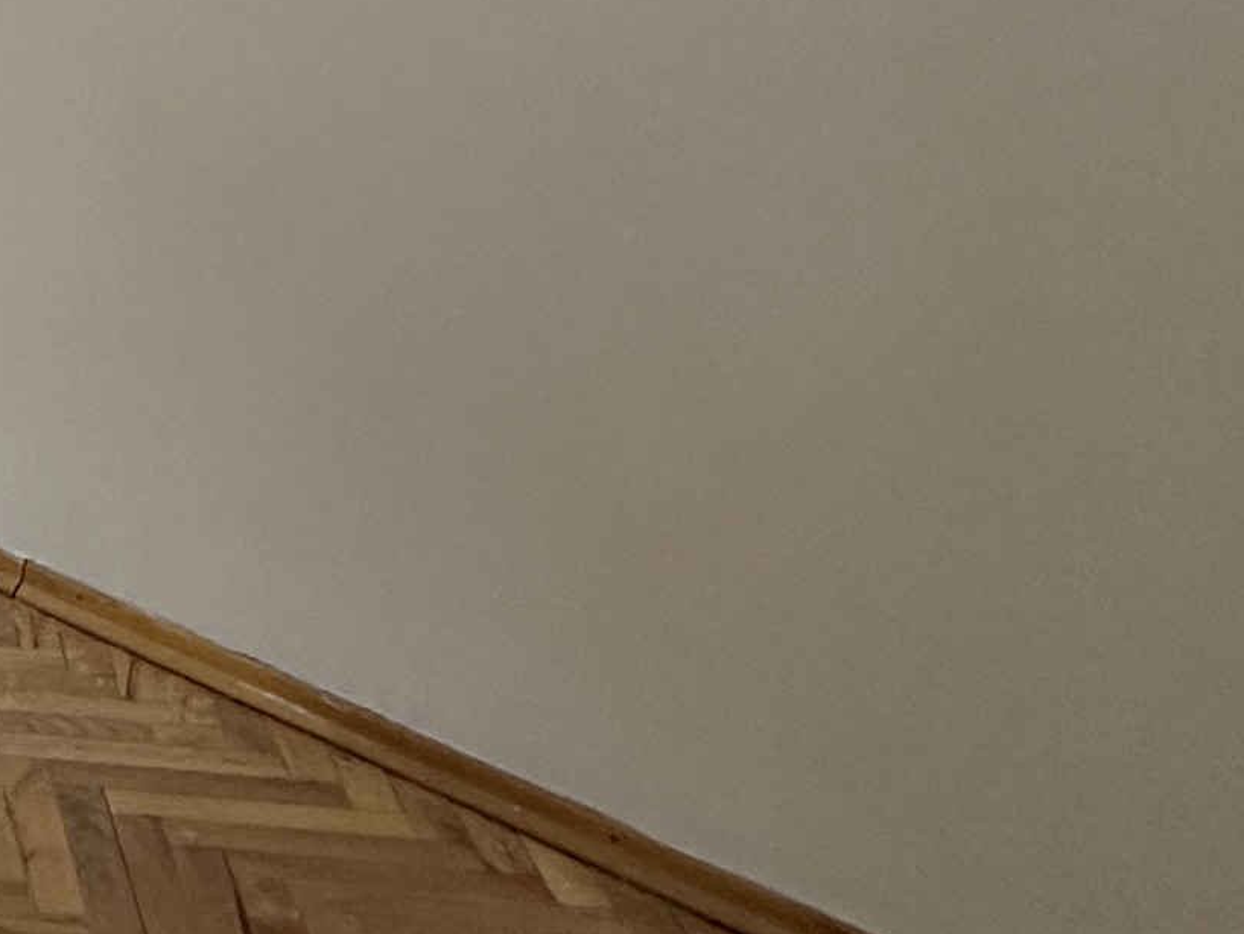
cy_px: -291
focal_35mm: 69
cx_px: -739
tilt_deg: -6.2
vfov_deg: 19.6
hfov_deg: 22.0
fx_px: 2480
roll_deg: +0.1
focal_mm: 2.22
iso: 160
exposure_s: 1/100
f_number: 2.2
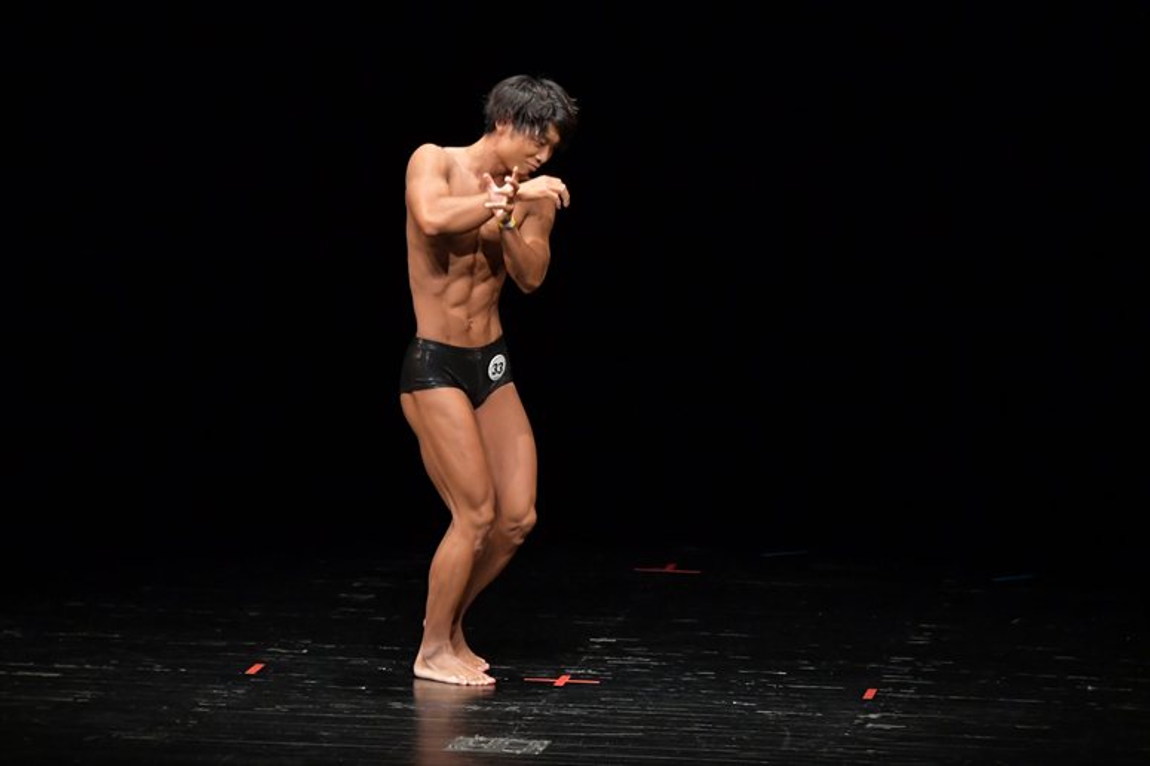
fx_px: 8142
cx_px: 575
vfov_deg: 5.4
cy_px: 383
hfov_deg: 8.1
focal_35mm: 255
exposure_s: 1/400
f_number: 5.6
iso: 4000
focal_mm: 170
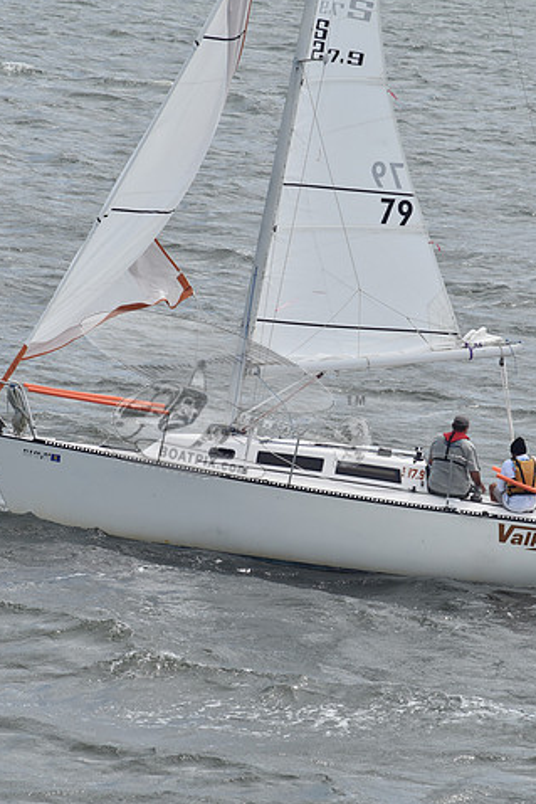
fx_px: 7512
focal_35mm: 337
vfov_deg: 6.1
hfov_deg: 4.1
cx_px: 234
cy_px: 395
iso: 400
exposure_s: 1/1000
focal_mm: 185
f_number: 11
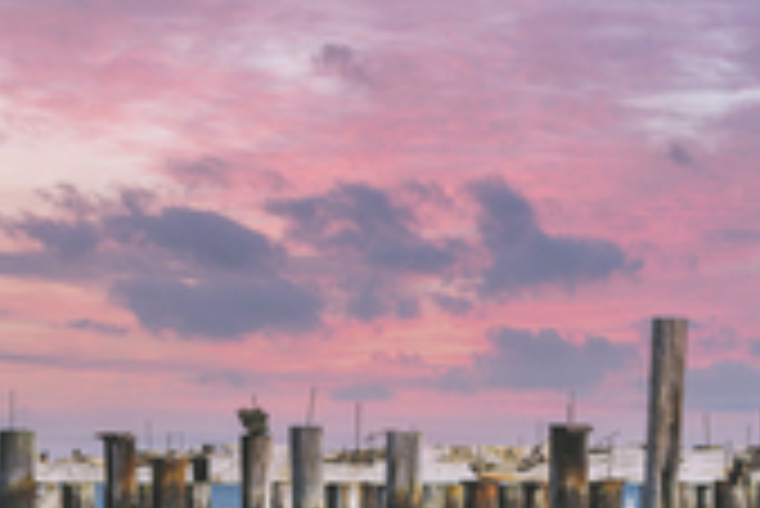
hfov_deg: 6.8
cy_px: 715
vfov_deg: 4.5
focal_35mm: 302
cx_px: 845
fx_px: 6381
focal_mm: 85
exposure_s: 1/25
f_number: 8
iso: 31
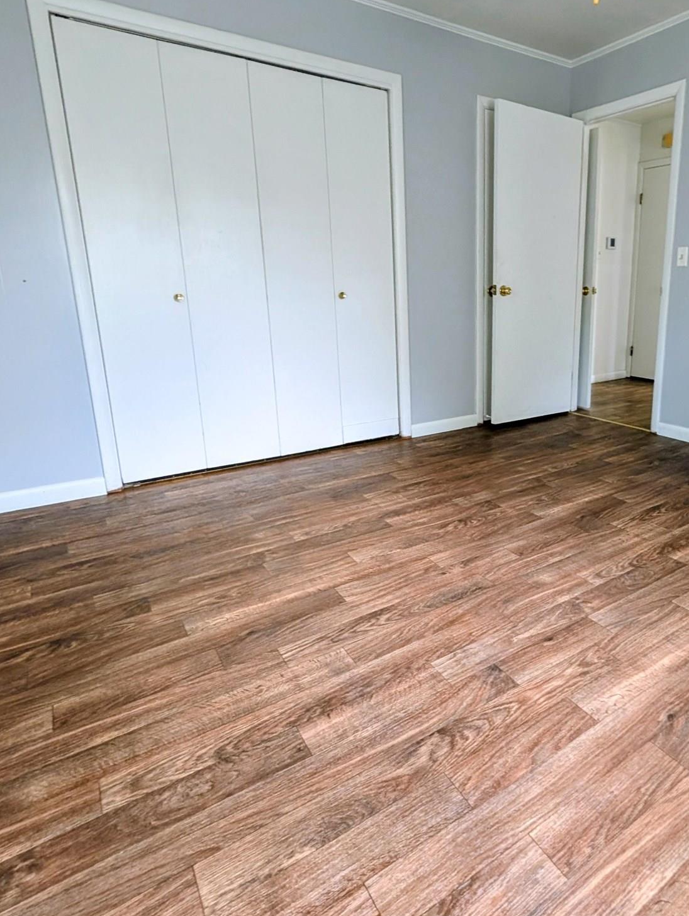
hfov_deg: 66.0
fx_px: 503
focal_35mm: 19
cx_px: 485
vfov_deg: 84.4
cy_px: 416
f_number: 1.7
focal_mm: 2.02
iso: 337
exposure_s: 1/34.2
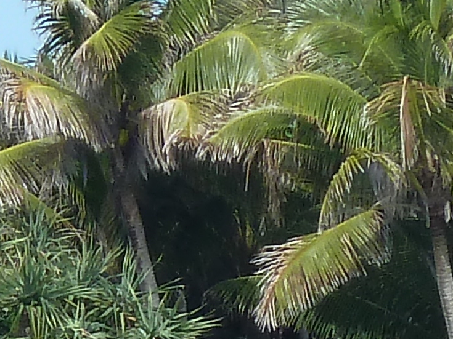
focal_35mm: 2171
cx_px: 126
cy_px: 454
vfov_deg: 0.7
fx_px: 28406
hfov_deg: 0.9
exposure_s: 1/320
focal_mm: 49.2
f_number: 4.9
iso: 80
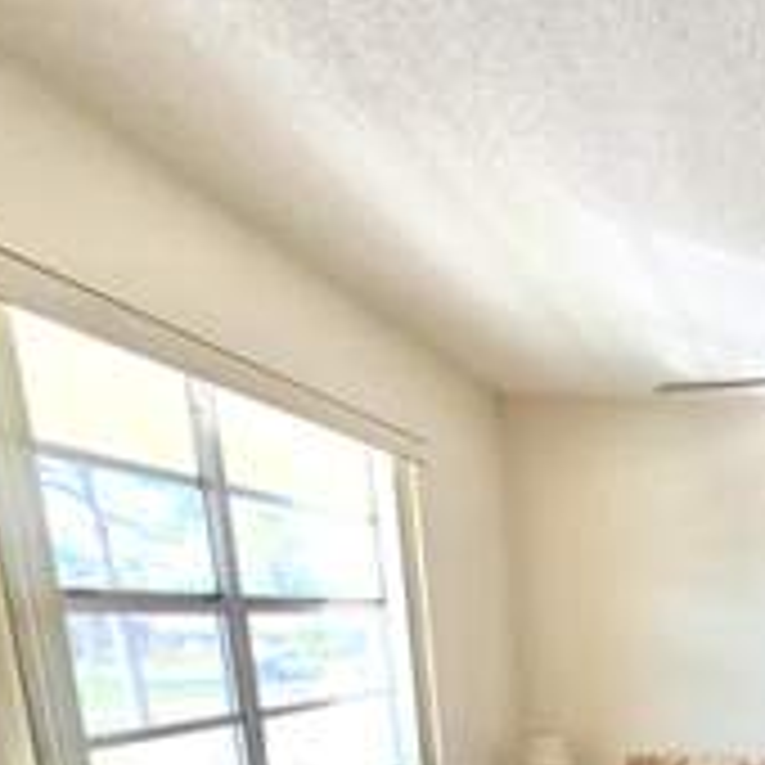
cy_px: 794
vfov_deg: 40.3
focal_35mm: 35
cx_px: 868
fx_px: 875
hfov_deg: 38.0
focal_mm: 2.22
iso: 20
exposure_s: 1/121
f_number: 2.2
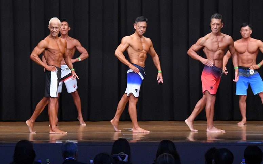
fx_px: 1275
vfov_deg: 7.4
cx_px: 131
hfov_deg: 11.8
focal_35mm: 178
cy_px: 80
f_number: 5.6
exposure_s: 1/400
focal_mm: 116
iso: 8000
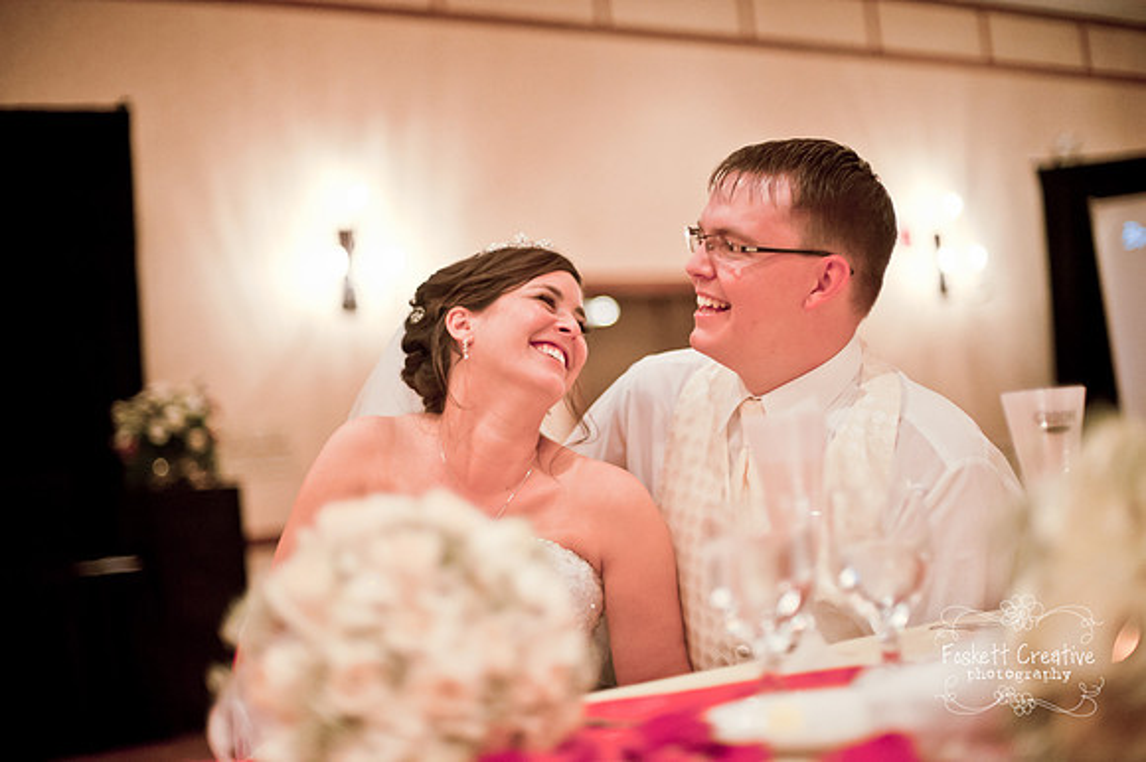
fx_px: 1591
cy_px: 381
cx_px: 573
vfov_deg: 27.0
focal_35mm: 50
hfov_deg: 39.6
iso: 3200
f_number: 1.4
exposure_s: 1/60
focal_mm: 50
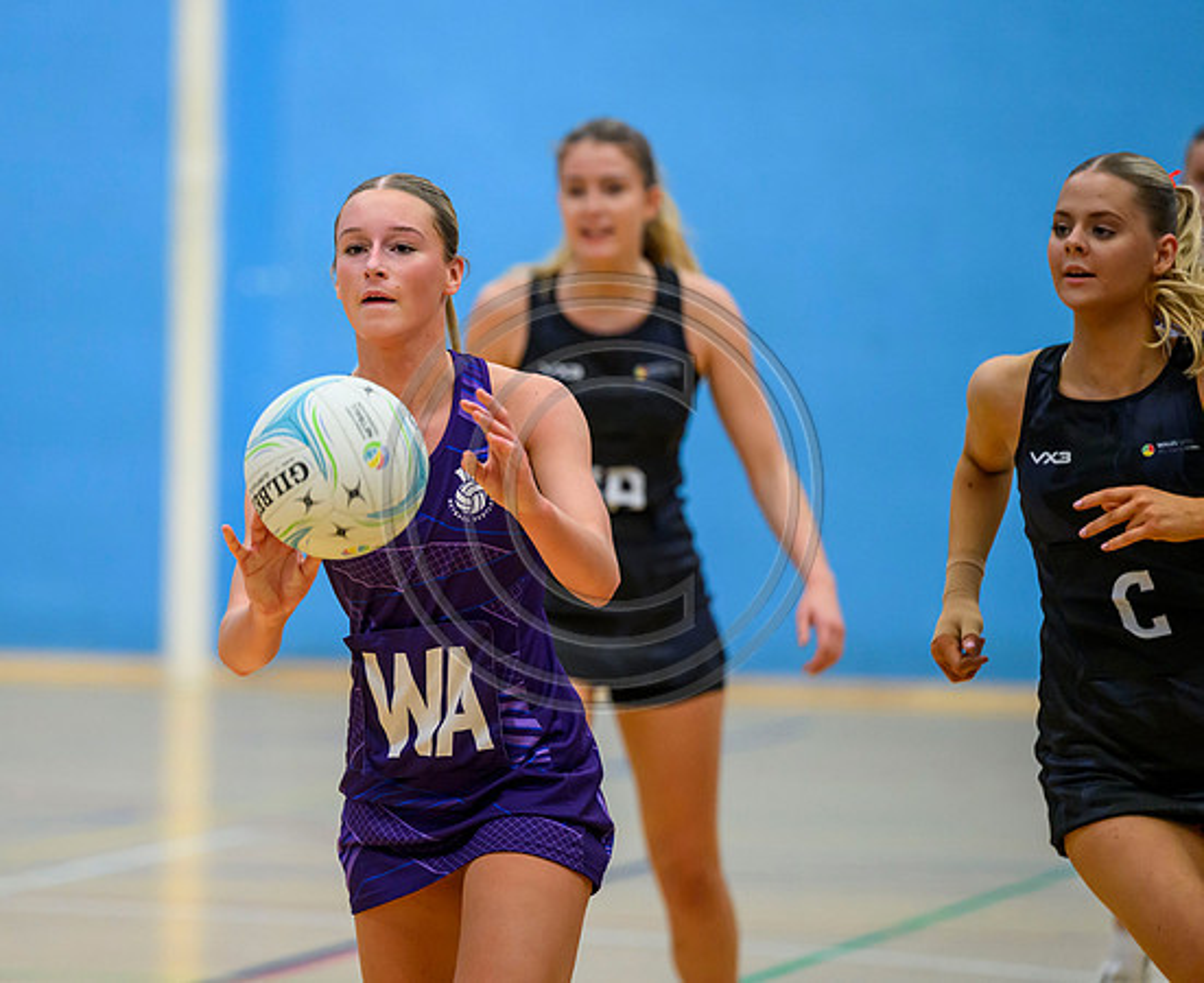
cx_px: 377
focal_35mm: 258
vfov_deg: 6.1
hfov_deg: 7.4
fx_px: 9283
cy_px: 443
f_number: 2.8
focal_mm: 200
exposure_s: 1/800
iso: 4000
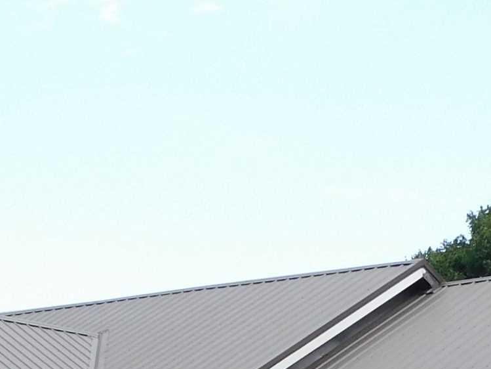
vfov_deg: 8.6
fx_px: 2327
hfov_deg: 12.0
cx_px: 288
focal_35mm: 164
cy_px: 745
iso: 125
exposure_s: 1/320
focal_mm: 7.2
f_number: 3.8
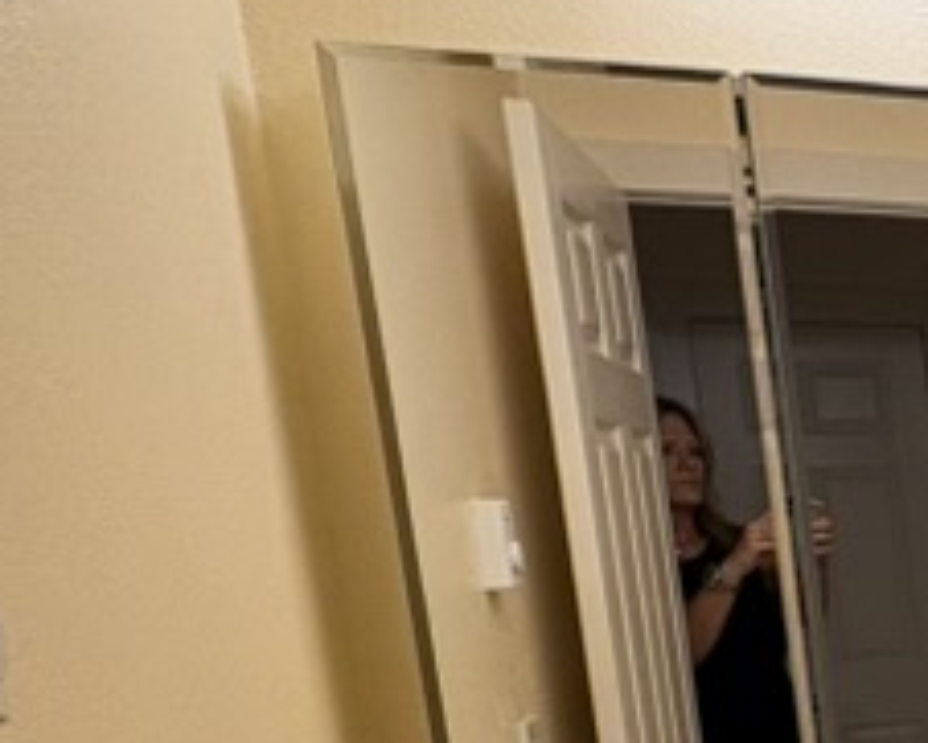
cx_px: 1712
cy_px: 792
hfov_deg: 20.4
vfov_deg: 23.3
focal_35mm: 62
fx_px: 1704
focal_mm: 2.22
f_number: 2.2
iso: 100
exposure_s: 1/120
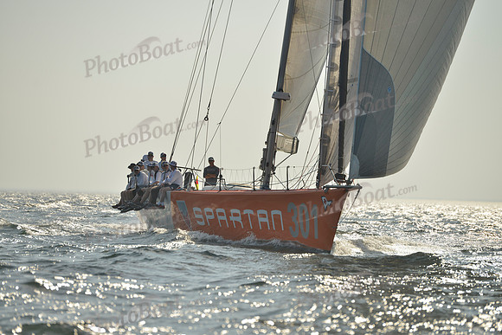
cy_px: 168
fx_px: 2580
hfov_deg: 11.1
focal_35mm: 185
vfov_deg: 7.4
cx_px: 251
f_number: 5
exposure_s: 1/4000
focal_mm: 185
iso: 200
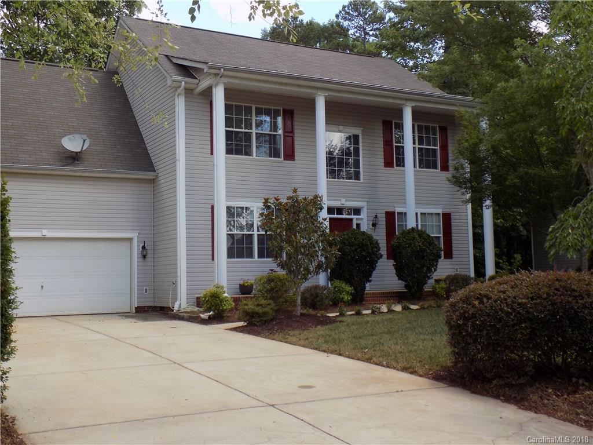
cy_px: 222
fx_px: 702
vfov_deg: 35.1
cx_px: 296
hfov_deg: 45.8
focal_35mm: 41
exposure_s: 1/200
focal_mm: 7.3
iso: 80
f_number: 3.6
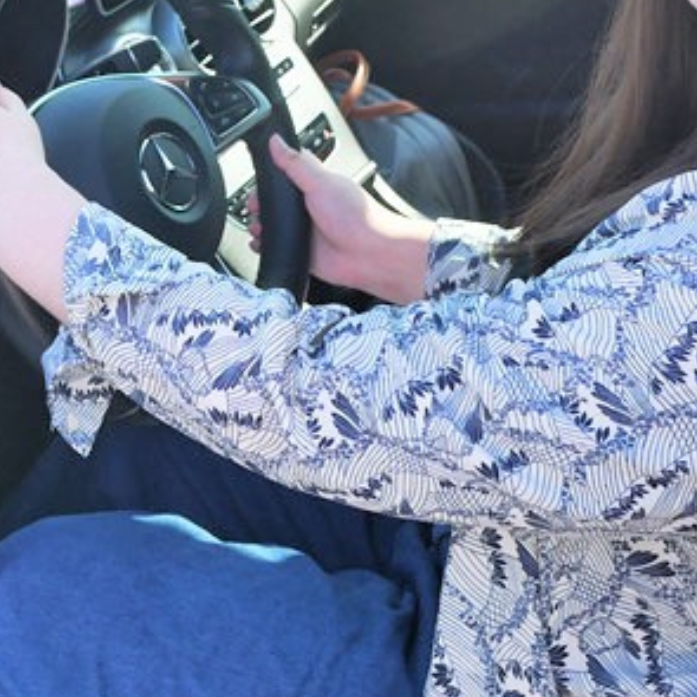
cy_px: 91
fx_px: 1845
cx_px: 215
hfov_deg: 21.3
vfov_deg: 21.0
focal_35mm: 81
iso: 200
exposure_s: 1/320
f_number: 3.2
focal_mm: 15
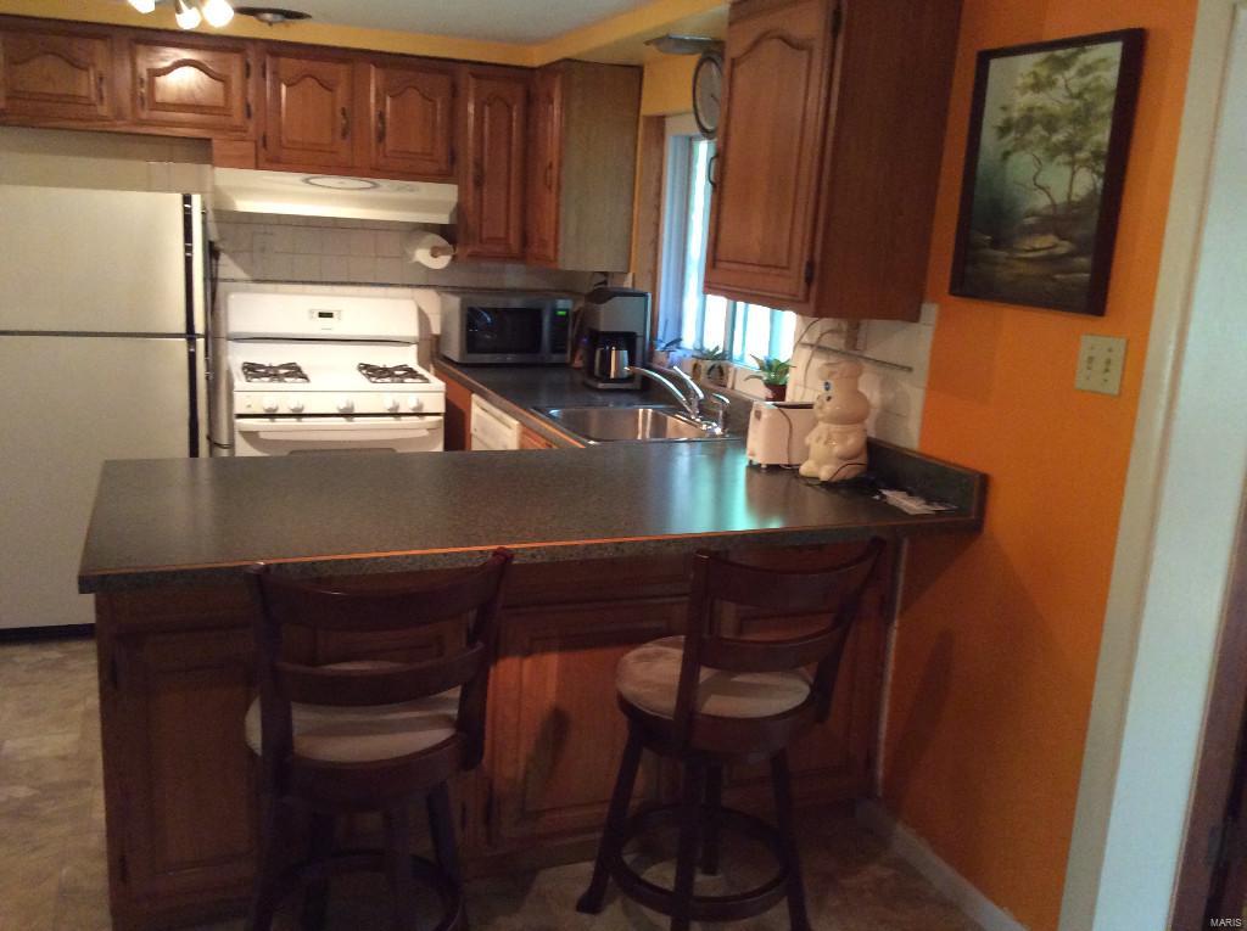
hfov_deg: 56.9
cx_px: 624
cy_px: 466
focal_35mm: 32
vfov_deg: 44.1
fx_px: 1151
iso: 250
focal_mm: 3.3
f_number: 2.4
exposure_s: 1/20
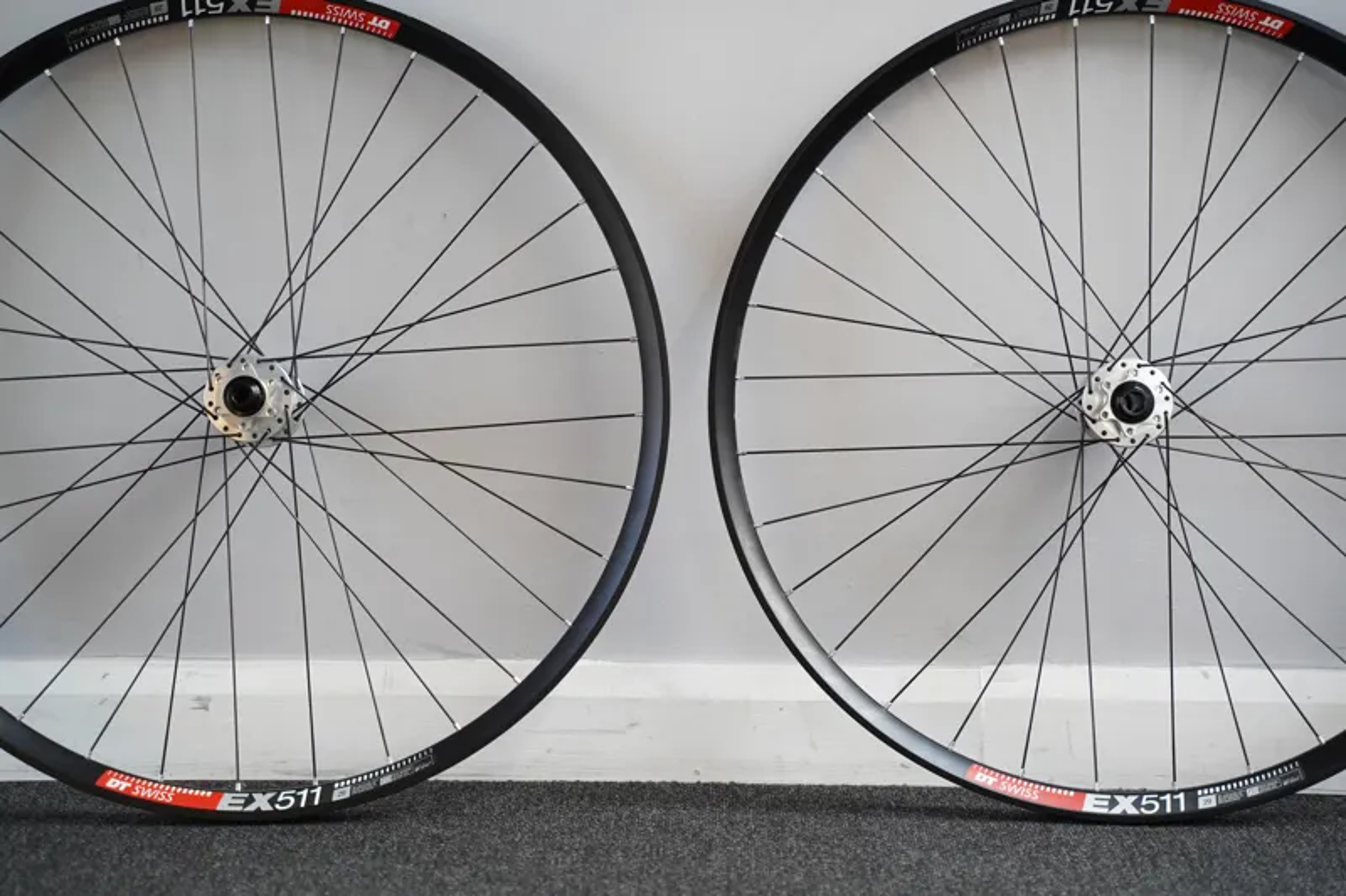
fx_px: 2542
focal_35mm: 68
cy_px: 448
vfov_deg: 20.0
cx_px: 673
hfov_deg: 29.7
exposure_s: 1/160
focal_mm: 68
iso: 640
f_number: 3.5
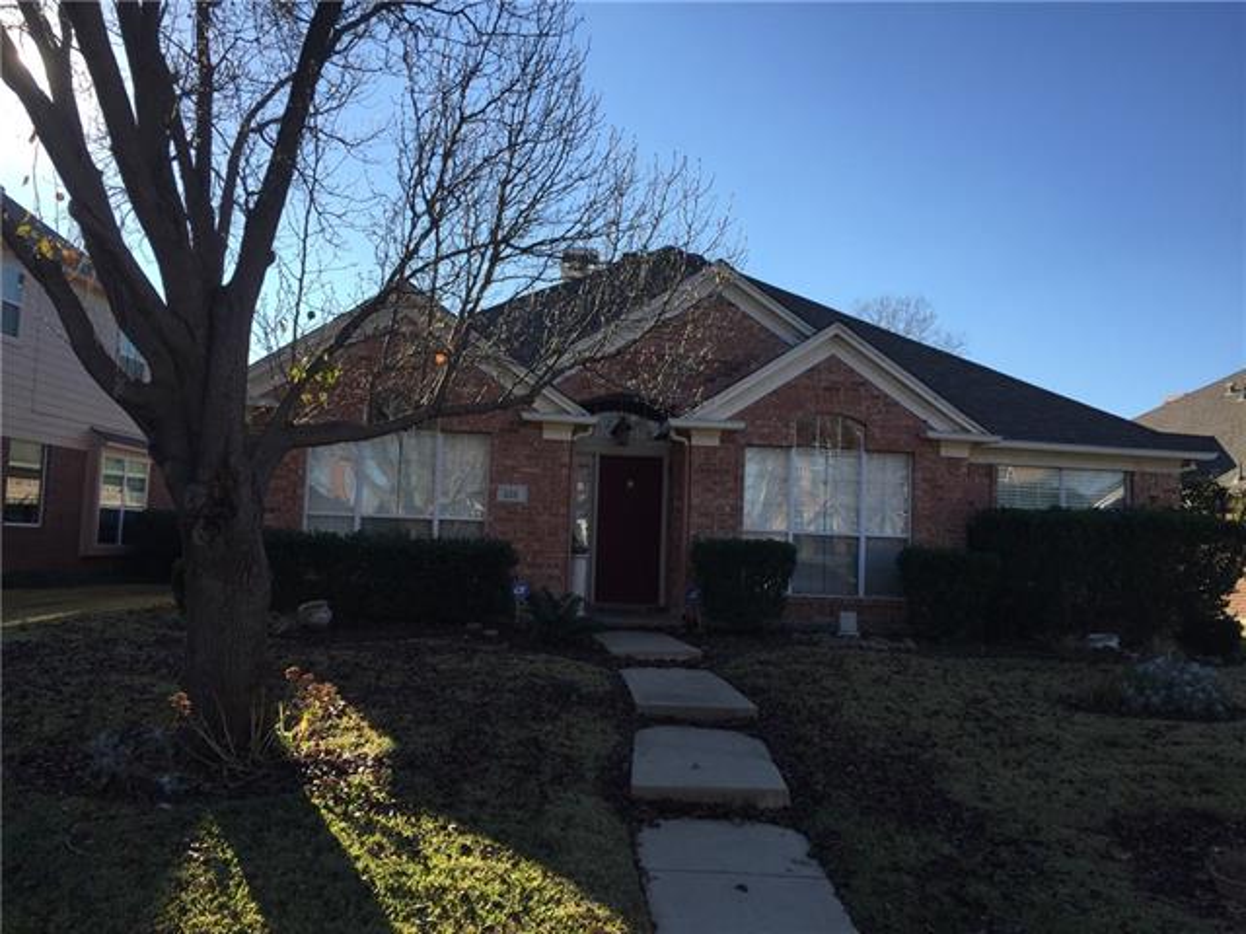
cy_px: 467
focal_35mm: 29
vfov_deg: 48.2
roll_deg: -1.9
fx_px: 1044
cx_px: 623
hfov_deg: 61.7
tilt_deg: +3.3
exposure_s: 1/1412
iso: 32
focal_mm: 4.15
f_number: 2.2
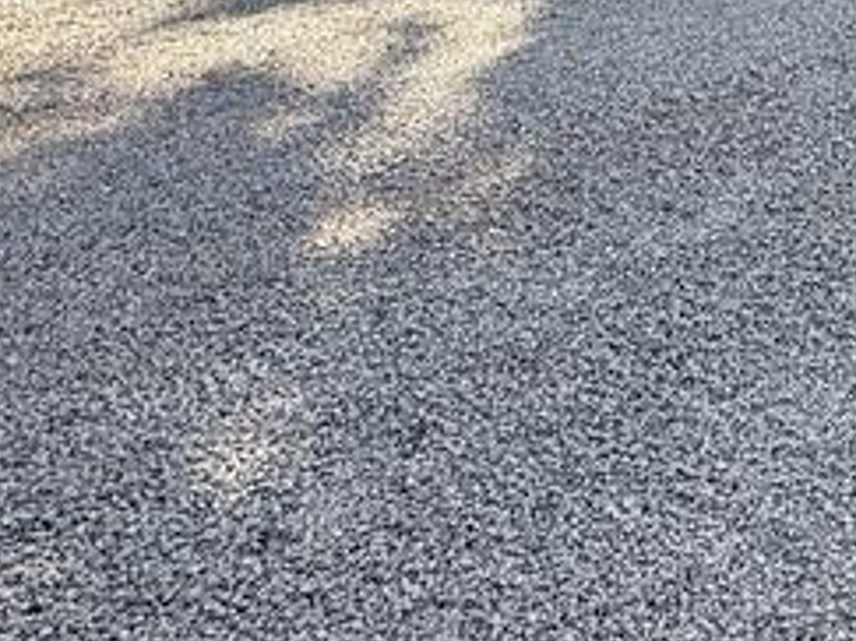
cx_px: 1145
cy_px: -497
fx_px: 1458
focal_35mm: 59
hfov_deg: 26.9
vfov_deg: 19.2
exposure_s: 1/374
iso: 64
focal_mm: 2.22
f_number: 2.2
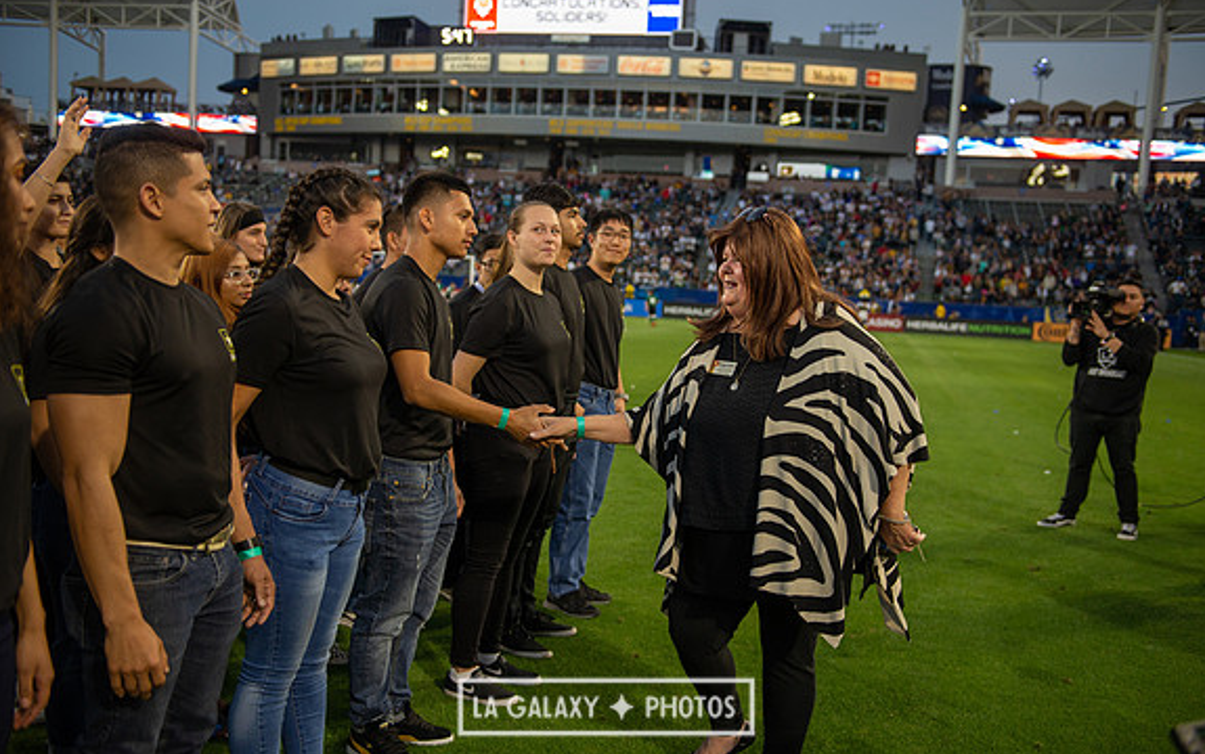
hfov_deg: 52.7
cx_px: 606
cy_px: 393
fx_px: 1216
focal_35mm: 37
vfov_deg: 34.5
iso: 400
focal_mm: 36
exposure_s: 1/500
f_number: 2.8
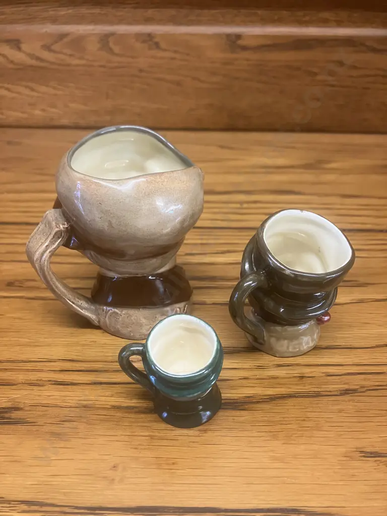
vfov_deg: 63.4
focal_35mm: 28
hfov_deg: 49.7
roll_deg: +0.2
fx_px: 417
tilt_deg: -30.1
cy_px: 258
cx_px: 194
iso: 320
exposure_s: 1/50
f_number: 1.8
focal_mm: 3.99
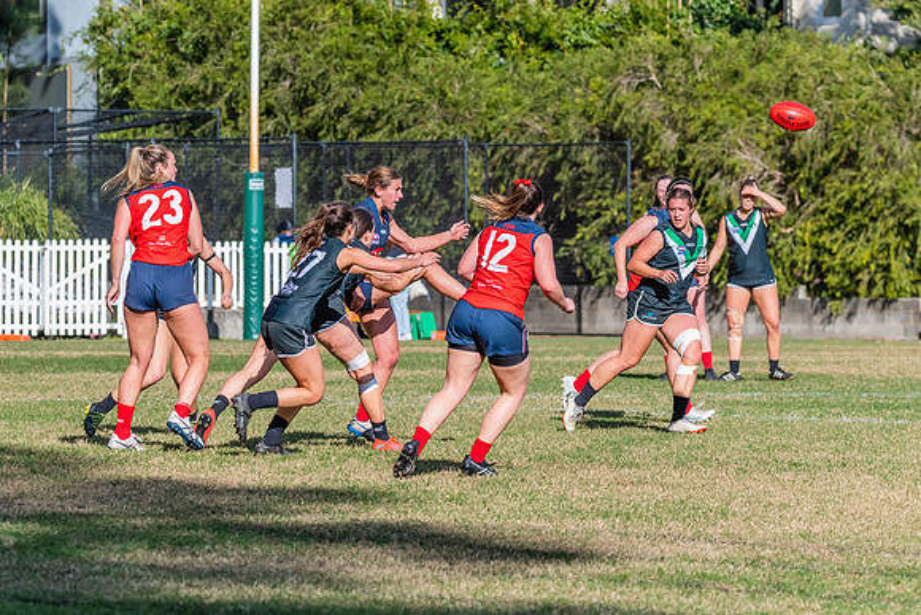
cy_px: 256
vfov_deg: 4.7
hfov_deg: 7.1
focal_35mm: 292
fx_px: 7466
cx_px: 436
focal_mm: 220
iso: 800
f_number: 10
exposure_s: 1/1600
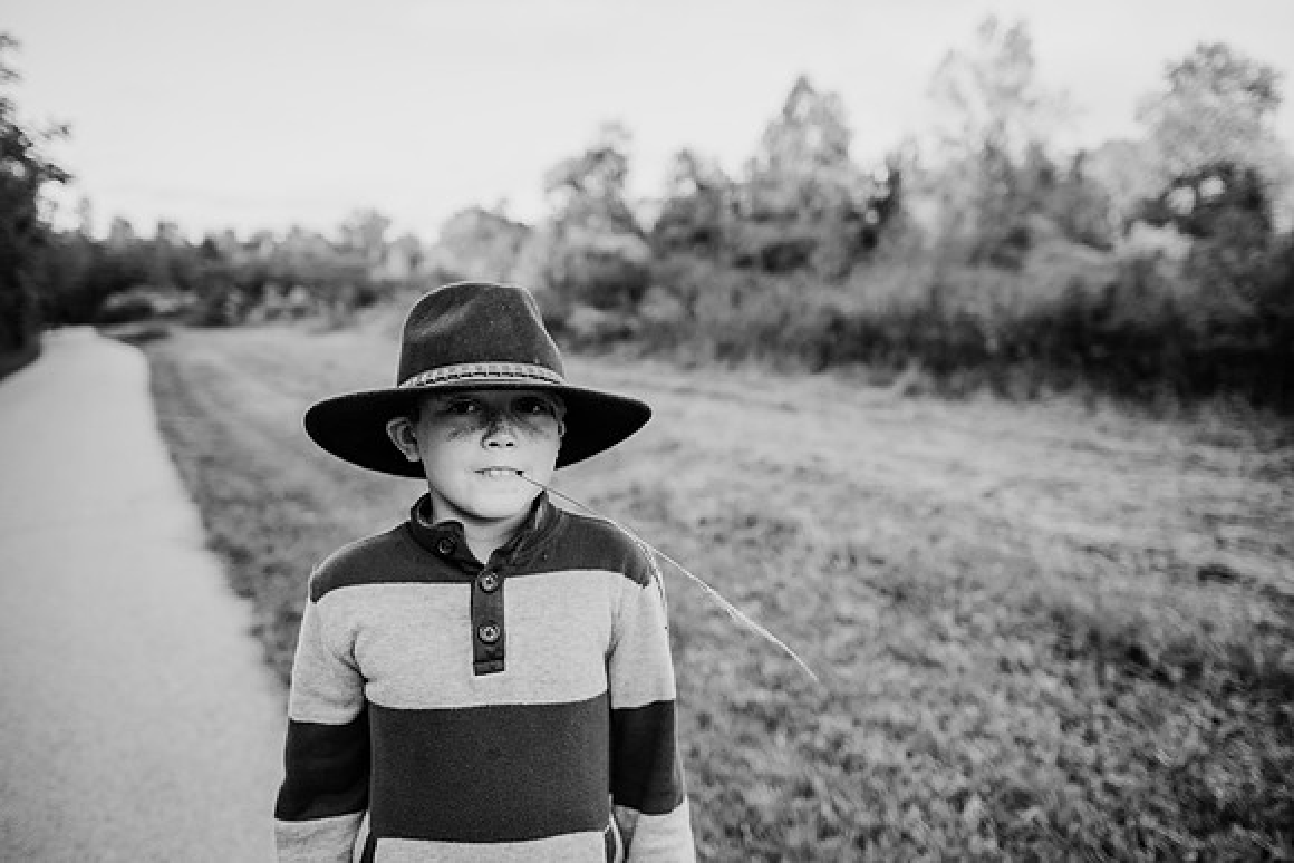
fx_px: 863
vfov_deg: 53.2
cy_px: 432
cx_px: 647
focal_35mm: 24
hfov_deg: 73.7
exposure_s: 1/1250
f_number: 2.5
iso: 250
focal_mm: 24
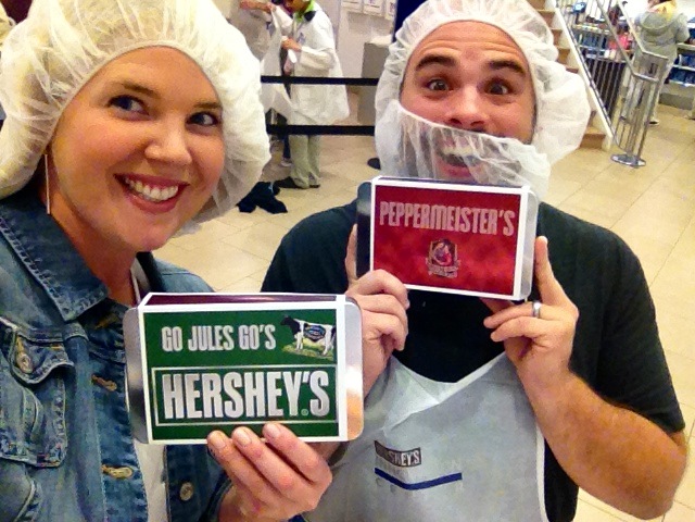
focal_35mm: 35
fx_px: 703
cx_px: 348
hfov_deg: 52.6
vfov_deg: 40.7
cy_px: 261
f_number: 2.4
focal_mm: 1.85
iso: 320
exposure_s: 1/30
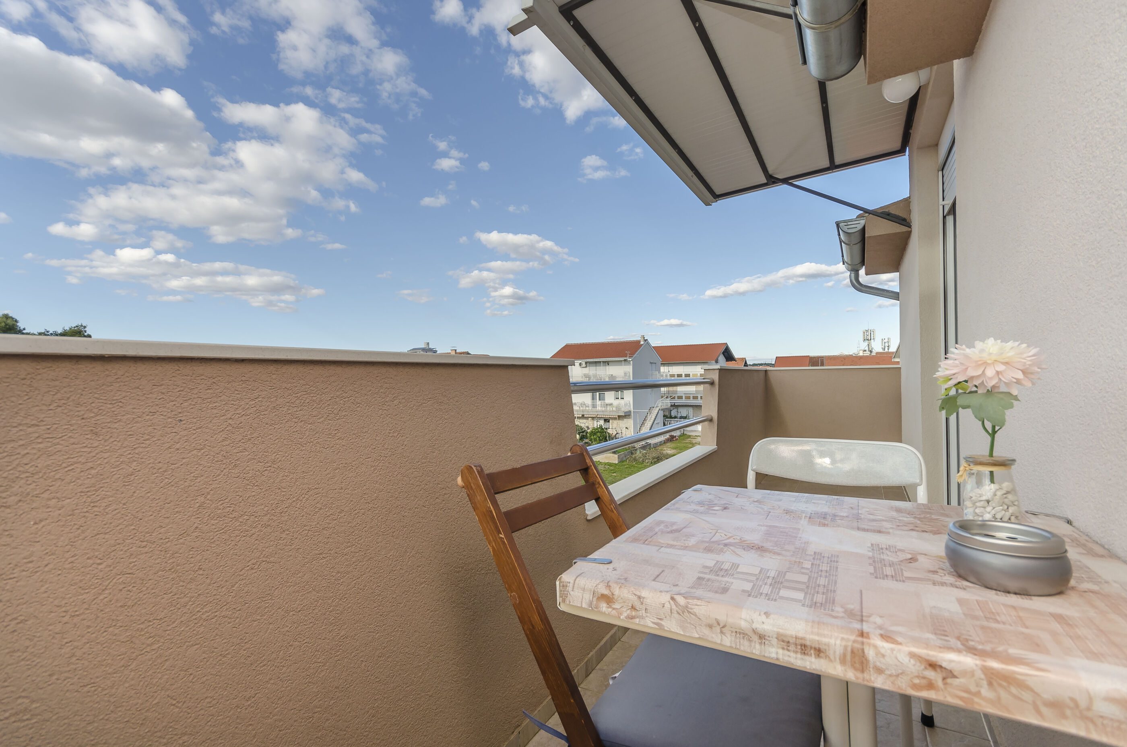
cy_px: 374
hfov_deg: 100.5
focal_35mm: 15
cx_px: 564
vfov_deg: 77.1
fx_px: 469
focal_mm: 10
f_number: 8
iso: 100
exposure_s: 1/200
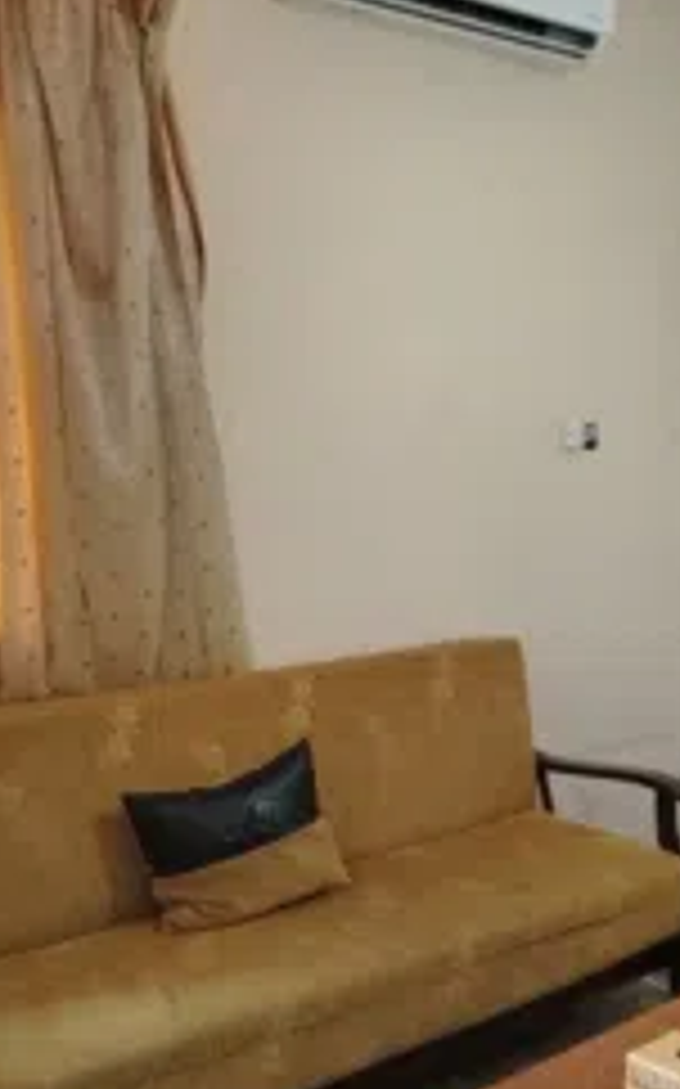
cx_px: 486
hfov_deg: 30.1
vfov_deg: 46.6
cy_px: 716
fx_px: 1247
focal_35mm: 42
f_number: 1.75
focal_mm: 5.25
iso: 2000
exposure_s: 1/120
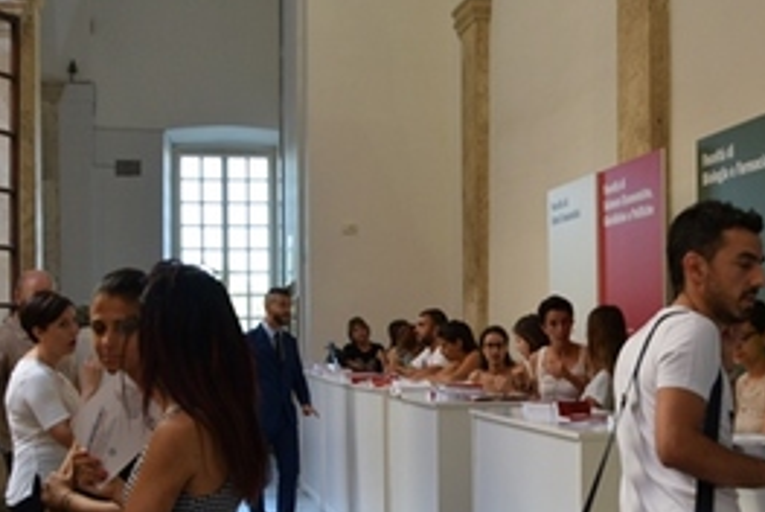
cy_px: 335
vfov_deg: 21.2
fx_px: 1361
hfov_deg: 31.2
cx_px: 483
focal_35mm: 64
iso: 400
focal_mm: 18
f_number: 5
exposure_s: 1/100
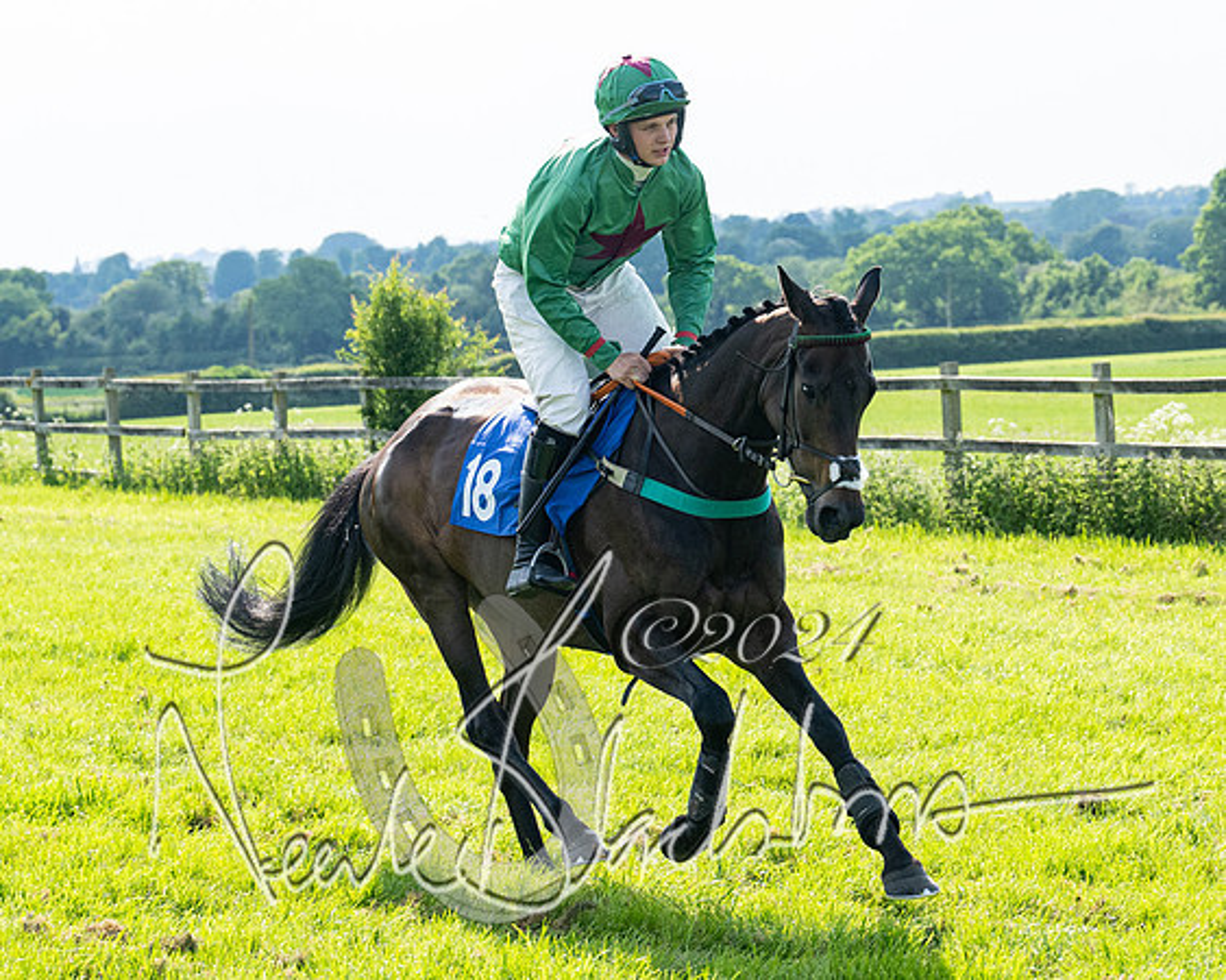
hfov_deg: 13.5
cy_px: 390
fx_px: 5165
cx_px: 578
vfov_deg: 10.8
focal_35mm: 142
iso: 400
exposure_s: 1/2000
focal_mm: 70
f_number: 5
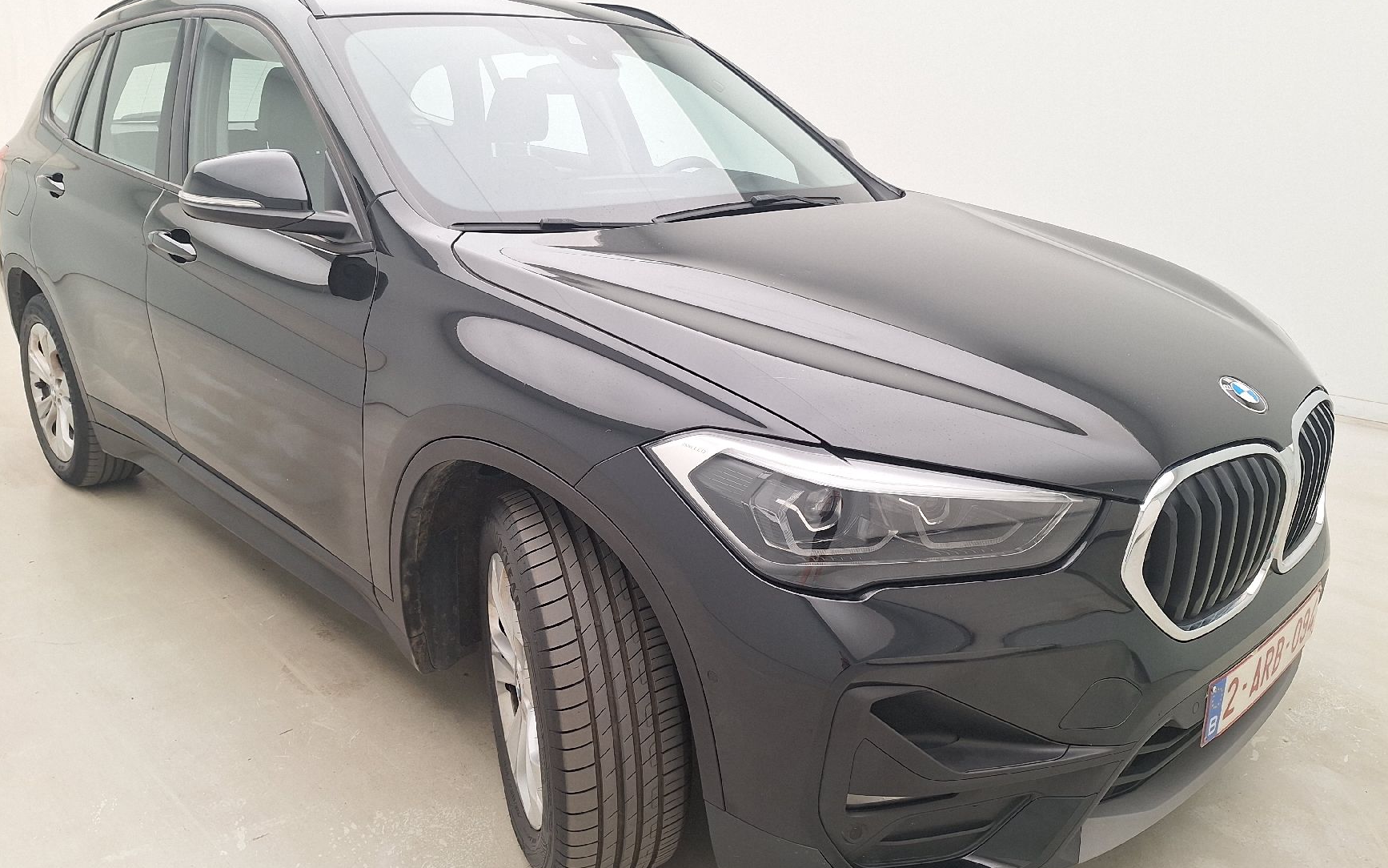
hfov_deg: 68.4
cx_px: 677
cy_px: 440
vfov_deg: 46.0
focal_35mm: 27
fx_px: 1021
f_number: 1.8
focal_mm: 5.54
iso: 64
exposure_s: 1/100
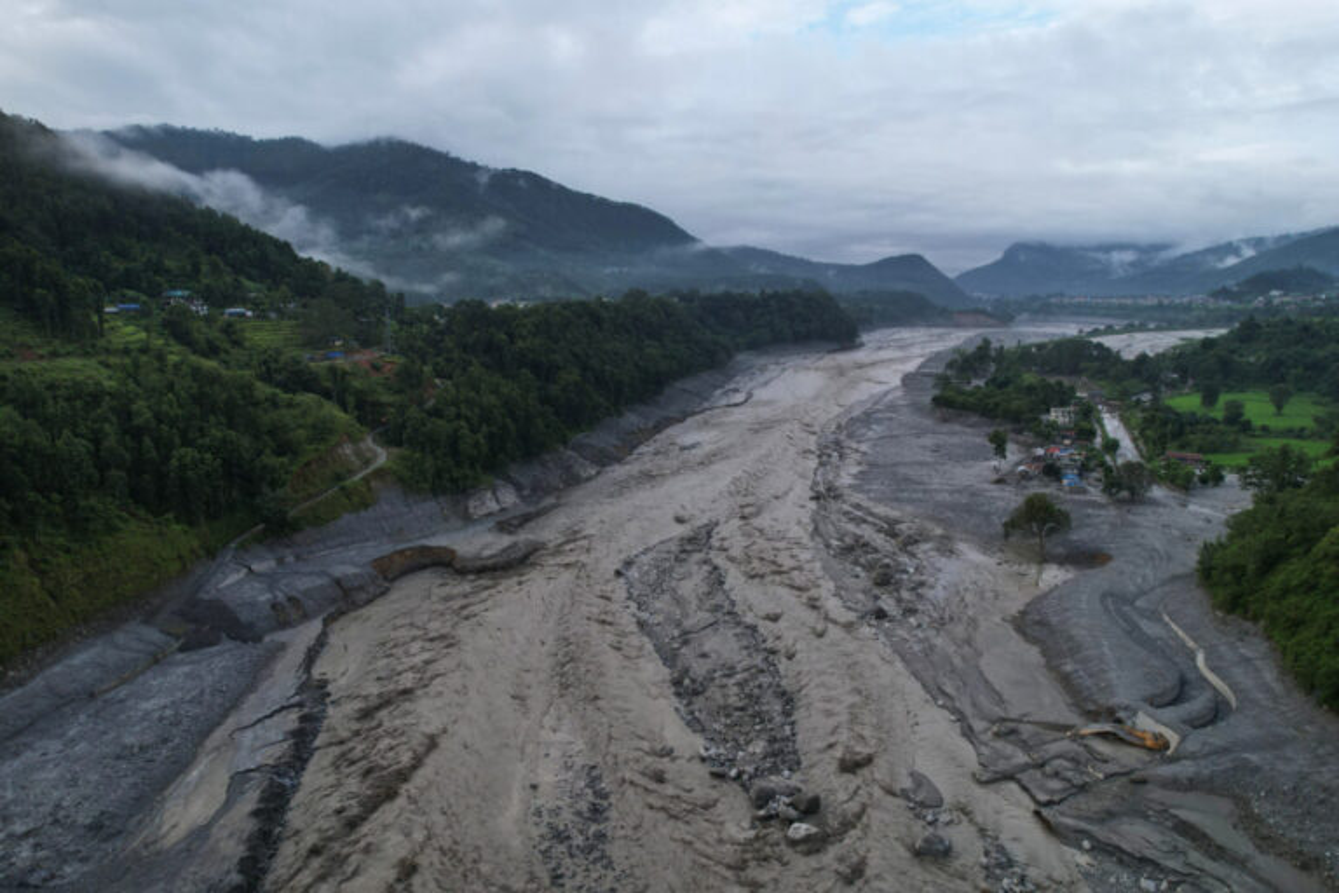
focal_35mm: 22
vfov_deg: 57.2
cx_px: 670
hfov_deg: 78.6
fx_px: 818
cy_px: 446
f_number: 2.8
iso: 110
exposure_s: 1/640
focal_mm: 8.4
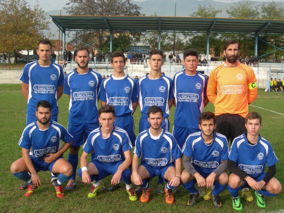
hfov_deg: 37.5
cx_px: 142
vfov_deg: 28.6
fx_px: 418
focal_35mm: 51
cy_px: 106
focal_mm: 10.6
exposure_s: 1/182
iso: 50
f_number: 5.4
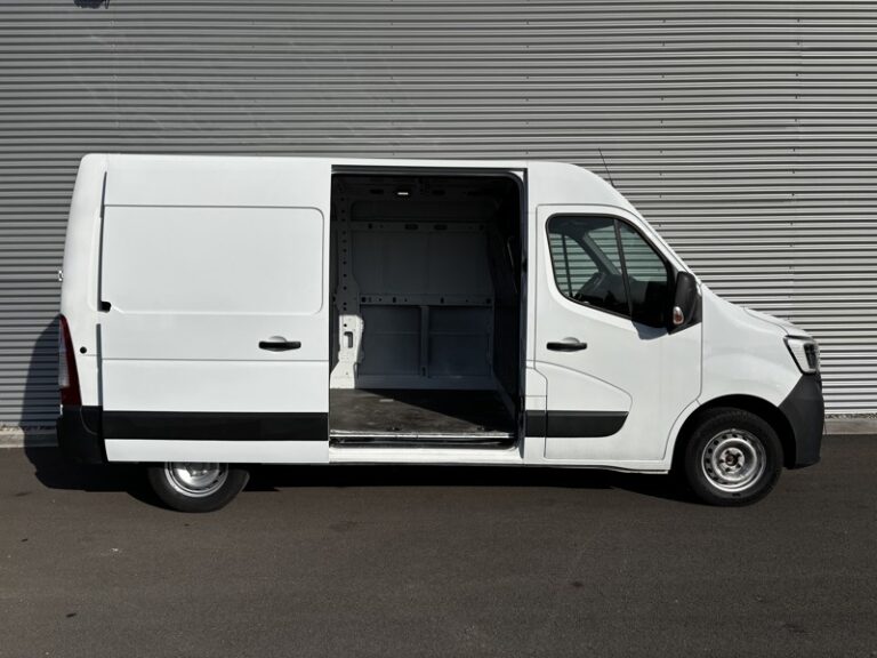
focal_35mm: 26
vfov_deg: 53.1
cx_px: 438
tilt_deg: -4.8
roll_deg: +0.6
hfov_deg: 67.3
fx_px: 659
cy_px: 329
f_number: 1.6
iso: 50
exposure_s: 1/8333
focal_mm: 5.96
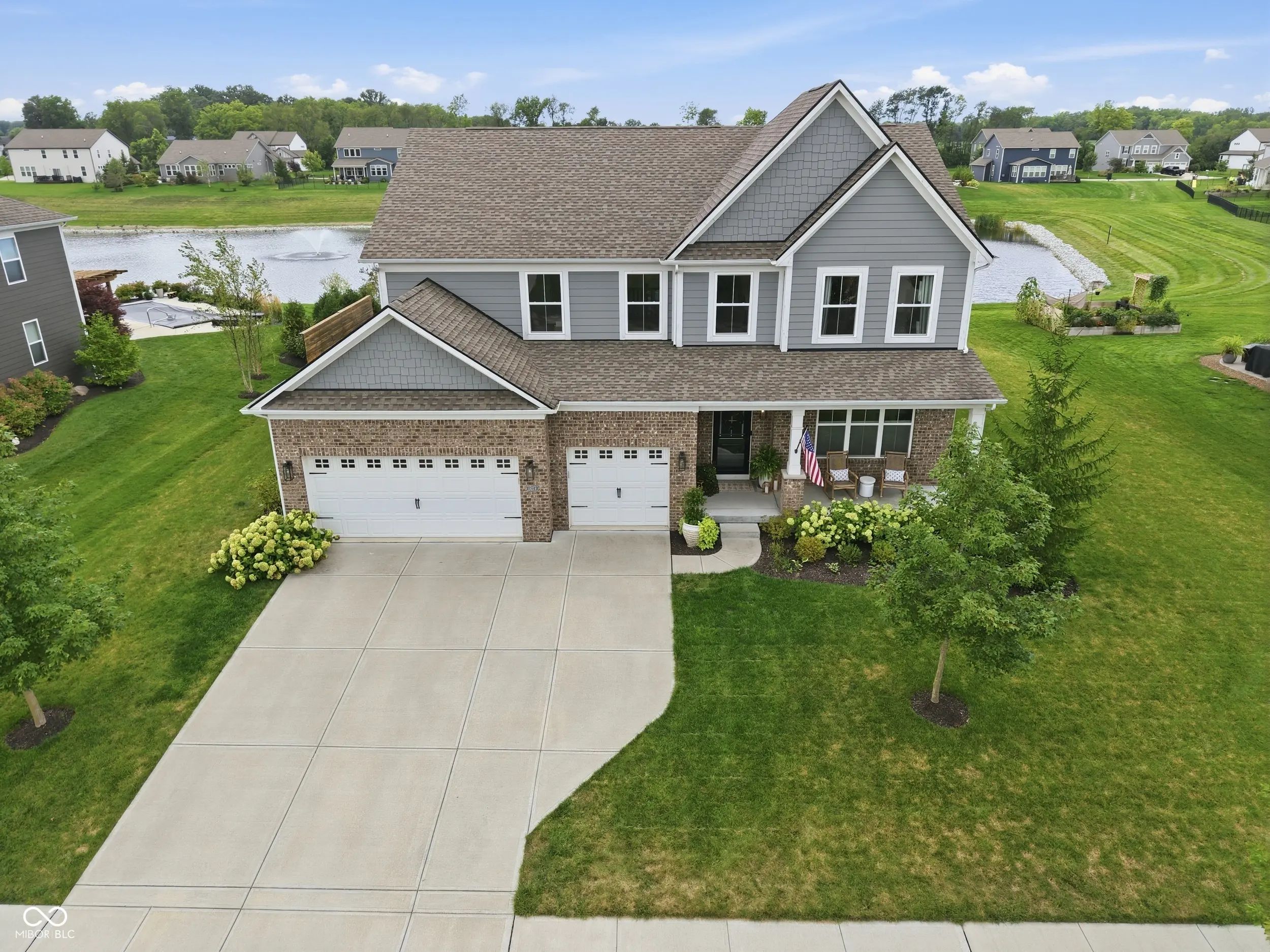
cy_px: 476
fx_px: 881
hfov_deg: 71.6
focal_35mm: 24
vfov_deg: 56.8
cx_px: 635
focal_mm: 8.7
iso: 300
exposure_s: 1/4000
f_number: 1.8
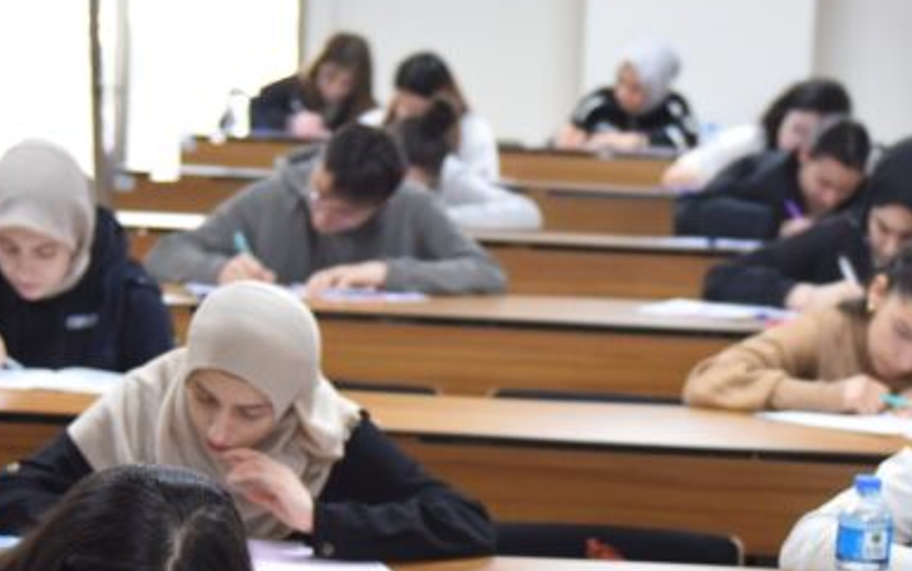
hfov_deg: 20.2
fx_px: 2561
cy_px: 514
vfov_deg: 12.6
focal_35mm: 103
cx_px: 500
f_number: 2.8
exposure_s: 1/160
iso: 1600
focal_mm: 38
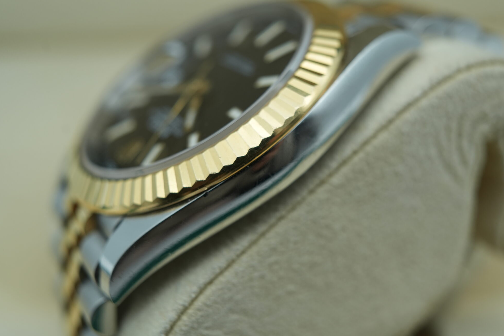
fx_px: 644
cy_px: 165
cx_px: 280
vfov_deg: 29.2
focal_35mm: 46
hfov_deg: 42.7
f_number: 5
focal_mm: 35
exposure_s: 1/250
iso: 400
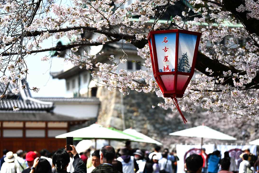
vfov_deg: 14.5
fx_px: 676
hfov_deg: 21.7
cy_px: 83
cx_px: 127
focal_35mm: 94
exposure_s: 1/5000
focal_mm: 85
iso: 200
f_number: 2.8
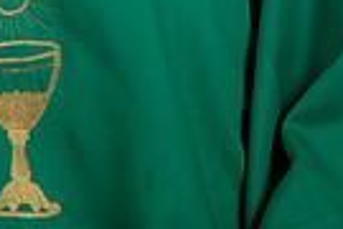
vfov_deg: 5.3
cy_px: -173
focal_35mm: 257
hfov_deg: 7.9
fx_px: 2448
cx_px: -74
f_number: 8
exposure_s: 1/200
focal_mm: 60
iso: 320
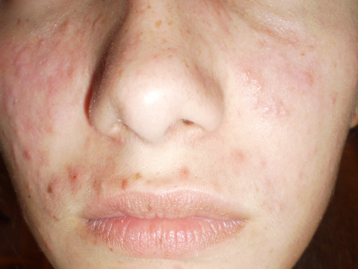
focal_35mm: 49
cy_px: 236
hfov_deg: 38.9
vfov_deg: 28.6
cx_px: 180
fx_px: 507
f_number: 3.1
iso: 125
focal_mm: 6.3
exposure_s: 1/30
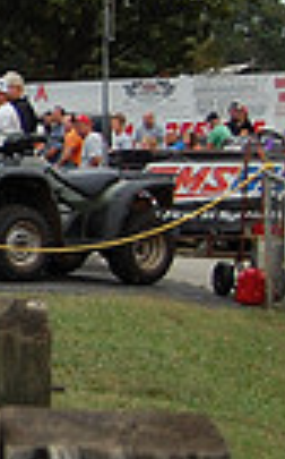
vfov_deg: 12.3
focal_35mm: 171
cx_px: -584
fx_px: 2132
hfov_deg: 6.9
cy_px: 177
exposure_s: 1/1000
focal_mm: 26
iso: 250
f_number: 4.2
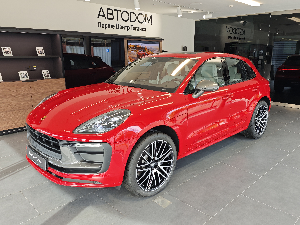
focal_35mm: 28
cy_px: 112
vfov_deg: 49.7
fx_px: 243
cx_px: 150
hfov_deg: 63.4
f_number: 1.6
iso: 50
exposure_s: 1/100
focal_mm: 6.55
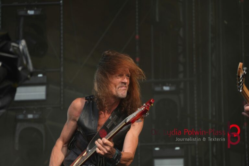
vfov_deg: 6.2
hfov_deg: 9.3
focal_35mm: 220
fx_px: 1525
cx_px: 124
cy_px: 83
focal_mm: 147
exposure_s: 1/250
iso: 100
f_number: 5.6
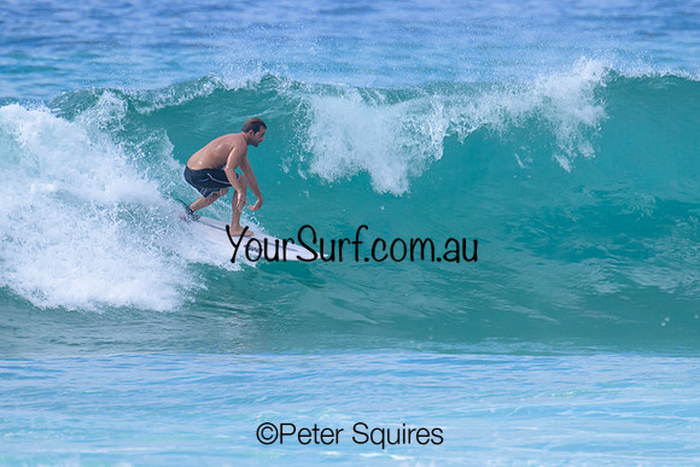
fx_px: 21280
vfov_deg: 1.3
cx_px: 375
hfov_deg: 1.9
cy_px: 216
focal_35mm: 1094
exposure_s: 1/2000
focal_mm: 800
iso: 900
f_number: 11
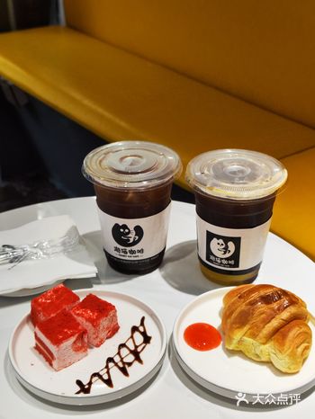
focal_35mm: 24
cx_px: 158
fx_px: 291
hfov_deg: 56.9
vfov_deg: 71.6
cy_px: 210
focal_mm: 6.92
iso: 50
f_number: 1.9
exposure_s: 1/109
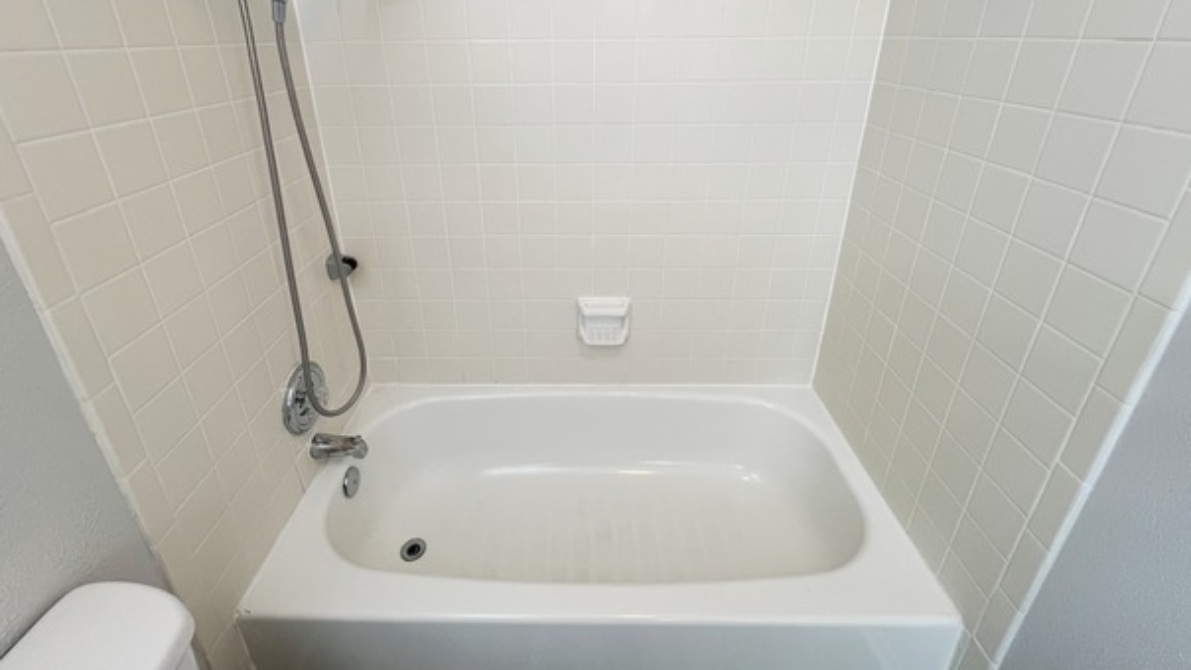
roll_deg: -0.2
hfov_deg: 102.9
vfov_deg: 69.1
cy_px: 238
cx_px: 574
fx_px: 474
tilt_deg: -23.4
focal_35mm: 15
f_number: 1.8
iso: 160
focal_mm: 1.57
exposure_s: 1/60
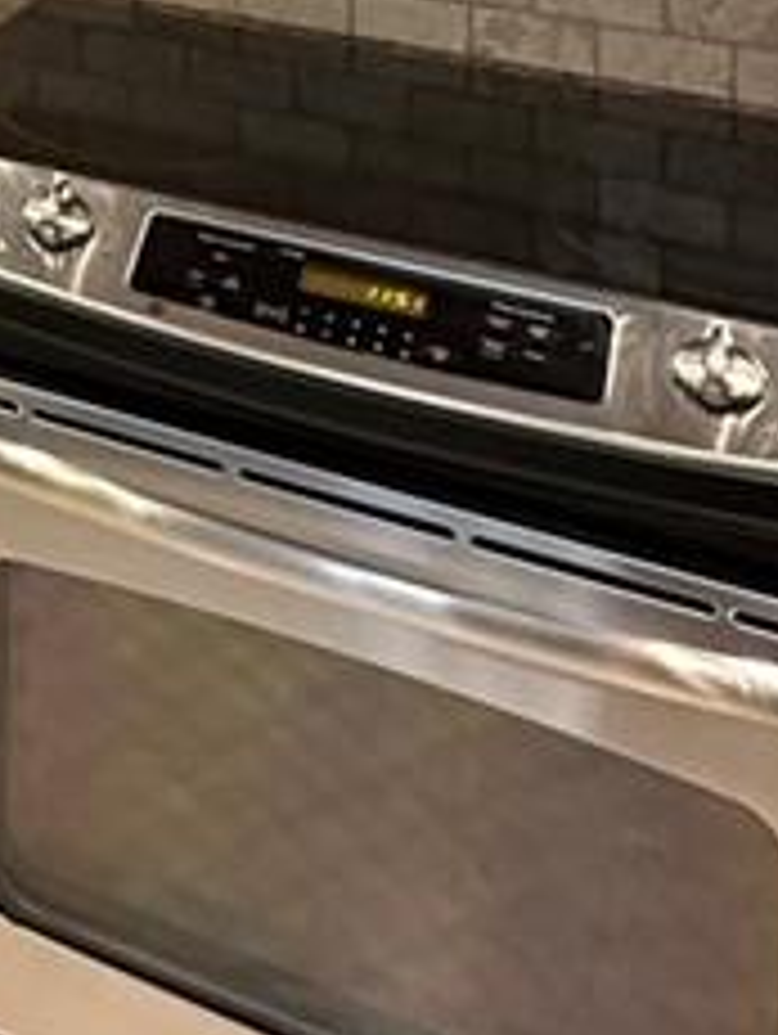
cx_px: -765
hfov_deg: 15.9
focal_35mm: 73
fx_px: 2184
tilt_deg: +0.1
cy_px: -576
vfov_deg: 21.6
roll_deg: -0.1
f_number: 2.2
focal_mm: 2.22
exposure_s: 1/60
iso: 320
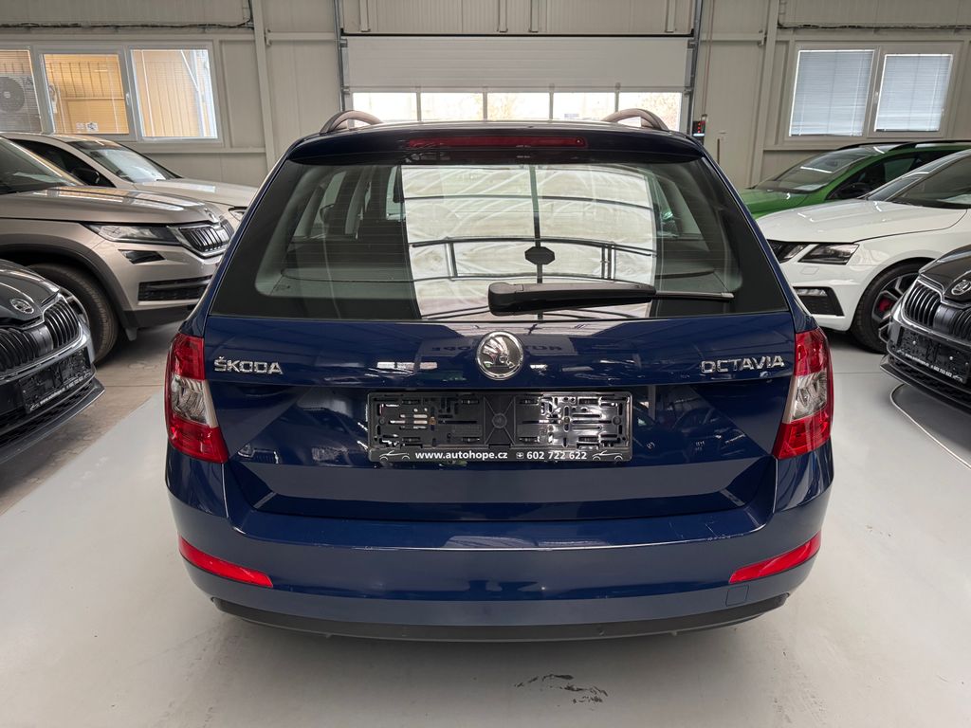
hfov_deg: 71.6
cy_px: 364
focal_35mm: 24
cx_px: 486
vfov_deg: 56.8
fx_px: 673
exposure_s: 1/60
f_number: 1.78
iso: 320
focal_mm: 6.76
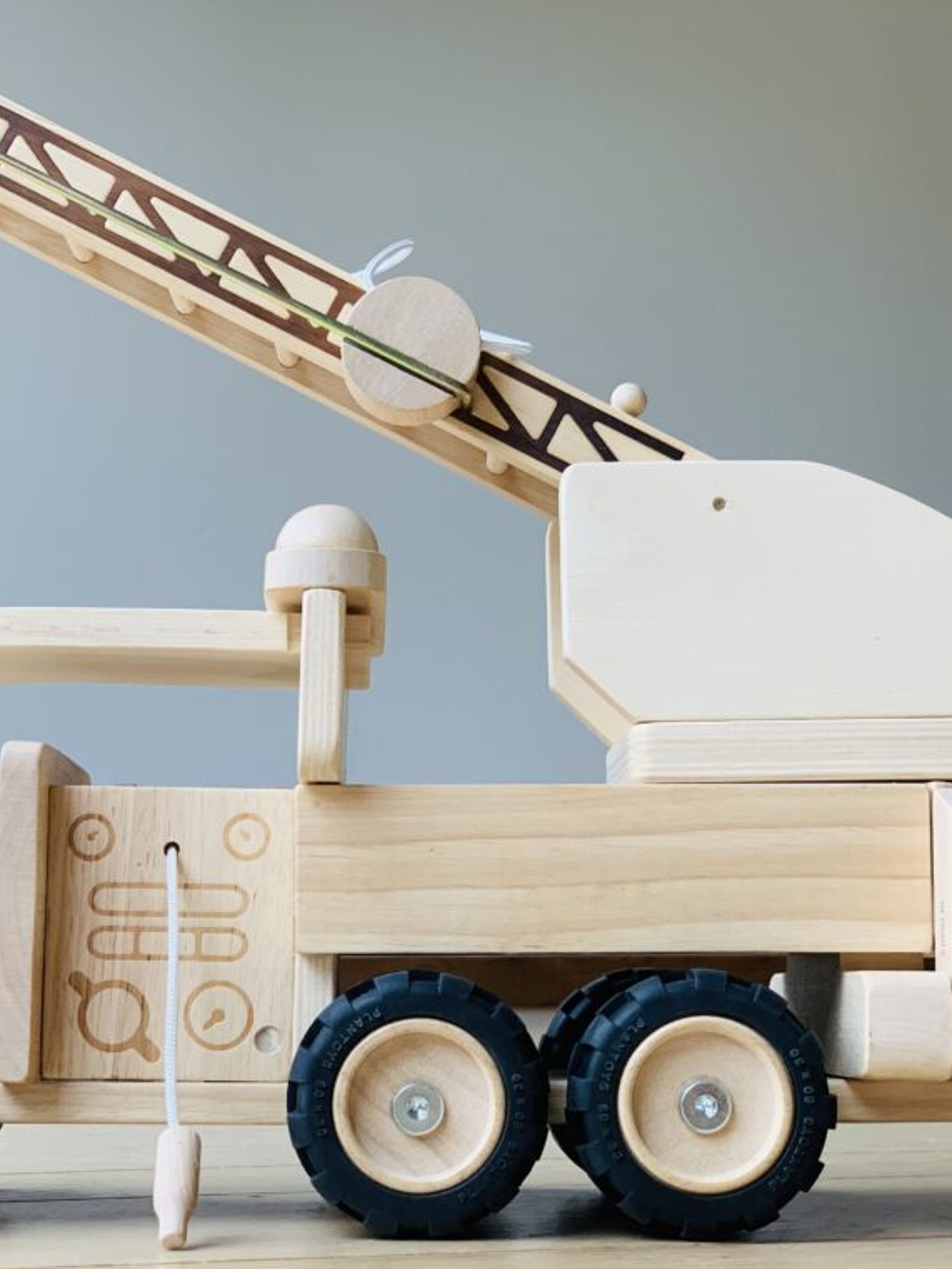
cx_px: 363
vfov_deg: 27.8
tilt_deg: +6.7
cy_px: 632
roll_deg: -0.4
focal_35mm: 70
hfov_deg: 21.0
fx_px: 2566
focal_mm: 6
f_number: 2.4
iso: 64
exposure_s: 1/122
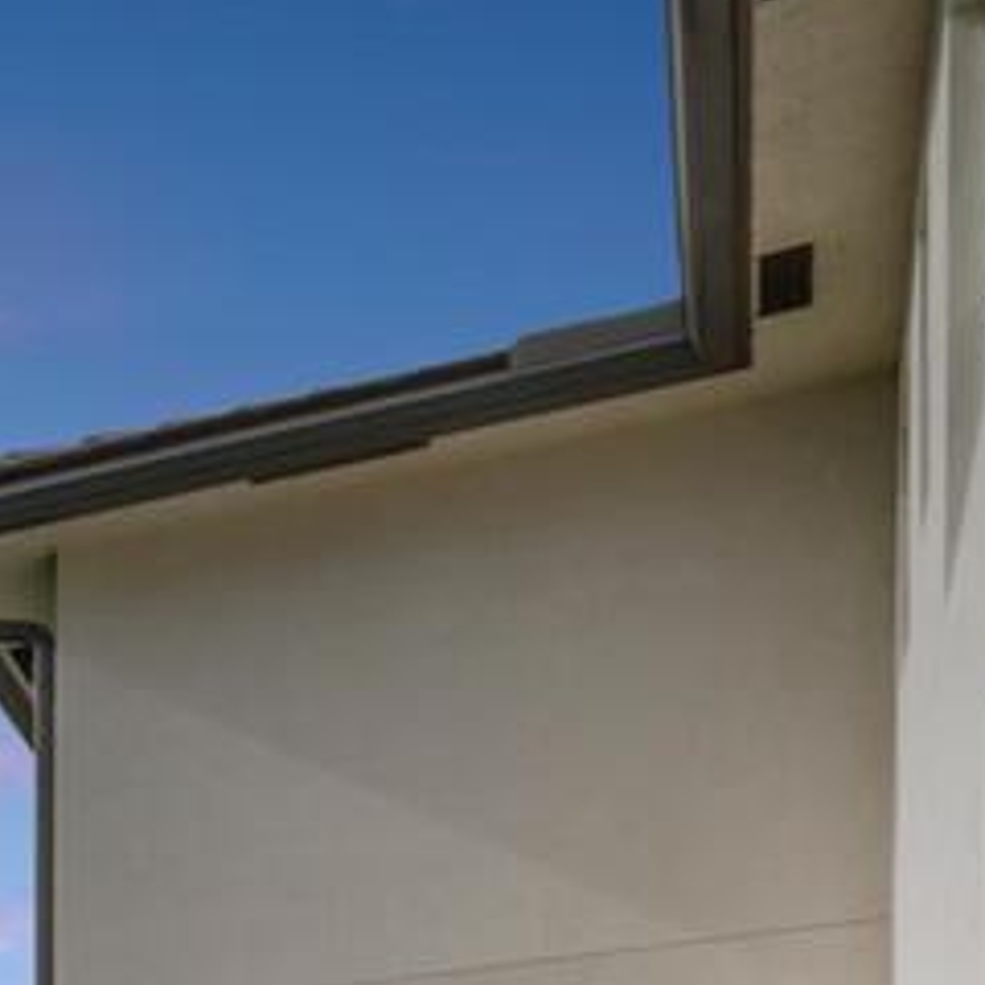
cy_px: 1695
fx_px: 2873
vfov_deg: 16.7
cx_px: -1781
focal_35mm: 89
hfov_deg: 12.1
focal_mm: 10.5
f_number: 11
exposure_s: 1/200
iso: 100
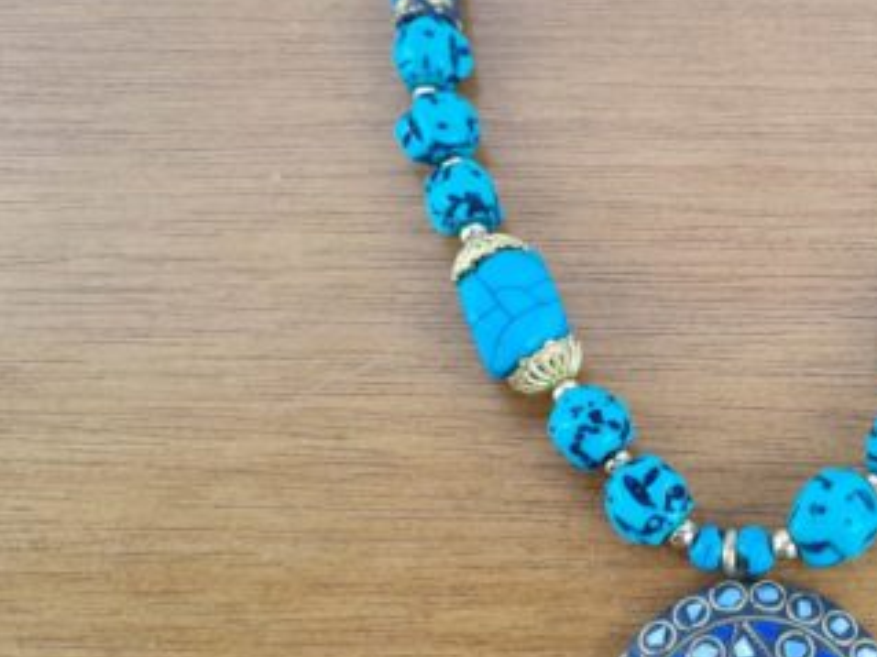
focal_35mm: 57
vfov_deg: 25.6
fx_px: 1444
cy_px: 254
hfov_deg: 32.2
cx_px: 781
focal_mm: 5.4
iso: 50
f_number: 1.8
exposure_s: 1/120
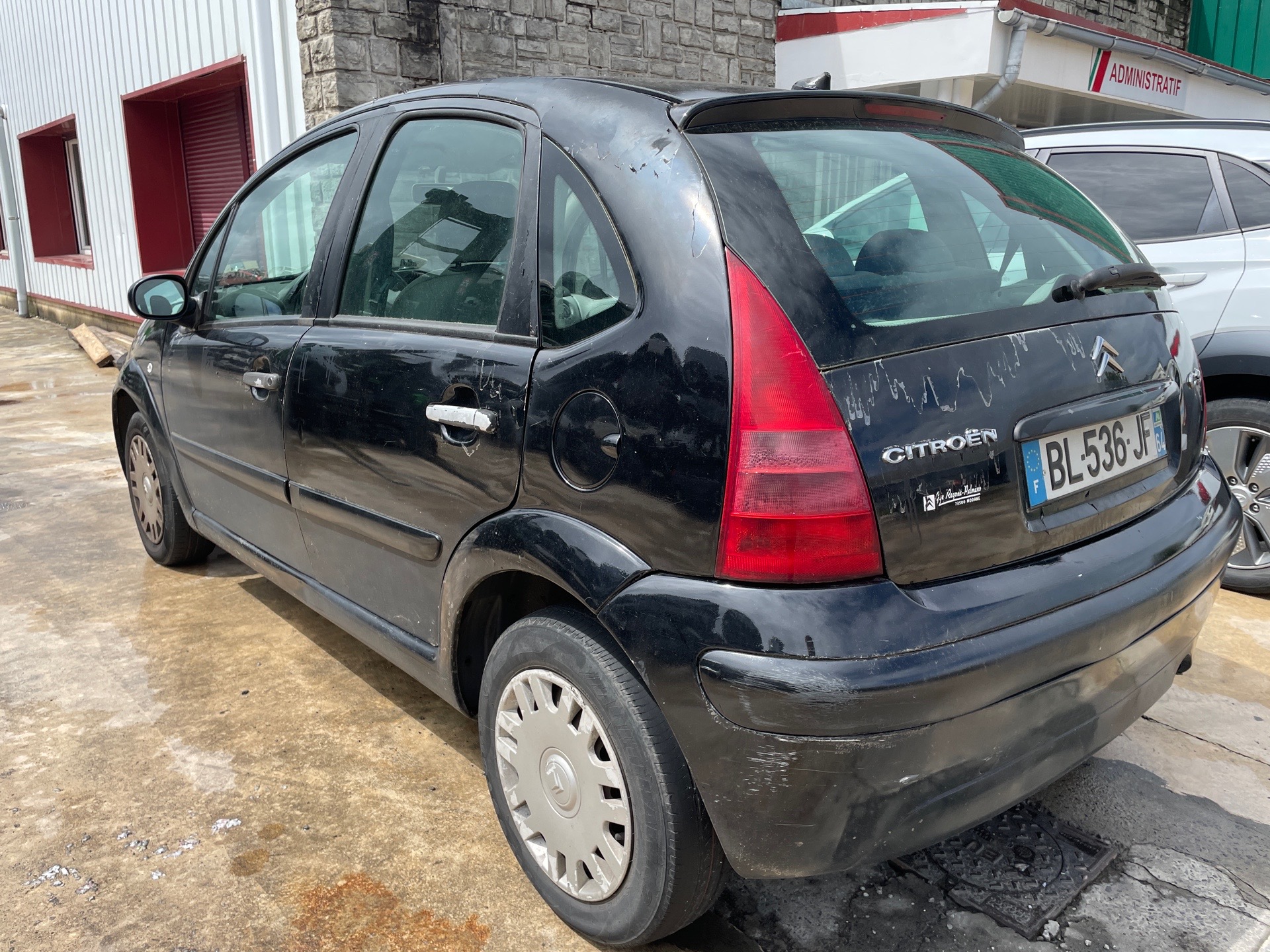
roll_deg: +2.8
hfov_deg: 67.3
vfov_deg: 53.1
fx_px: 954
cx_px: 635
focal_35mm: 26
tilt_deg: -16.3
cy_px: 476
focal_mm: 4.2
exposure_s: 1/2092
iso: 32
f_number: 1.6
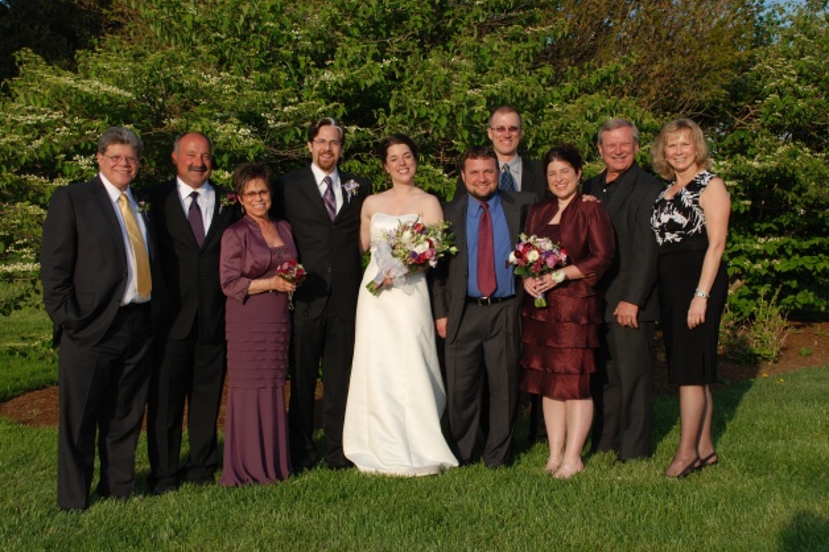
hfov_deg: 40.4
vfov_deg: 27.5
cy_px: 272
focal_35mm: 49
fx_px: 1128
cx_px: 420
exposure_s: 1/200
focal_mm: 32
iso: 100
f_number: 8
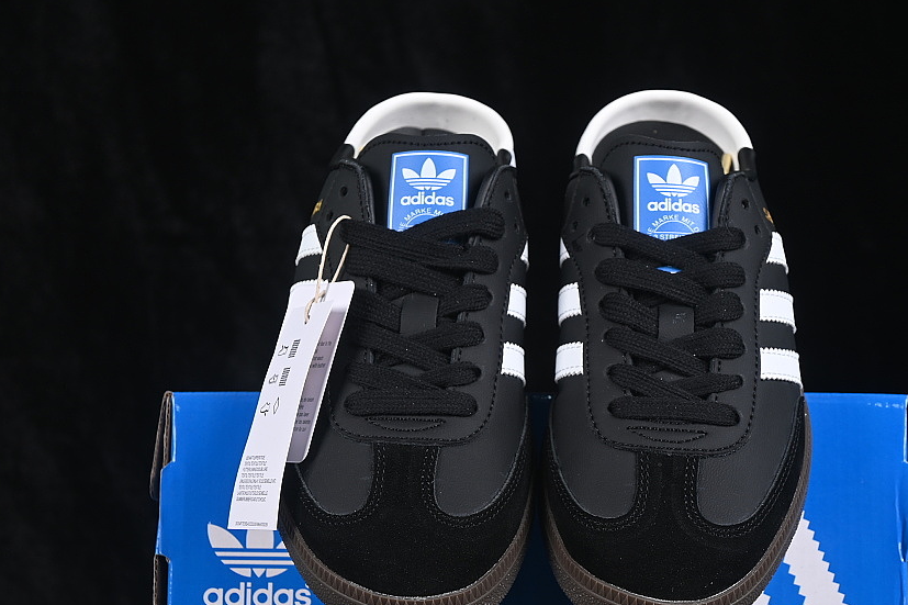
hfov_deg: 20.8
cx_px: 537
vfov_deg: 13.9
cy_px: 391
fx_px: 2471
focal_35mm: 98
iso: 160
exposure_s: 1/60
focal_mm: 50
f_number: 6.3
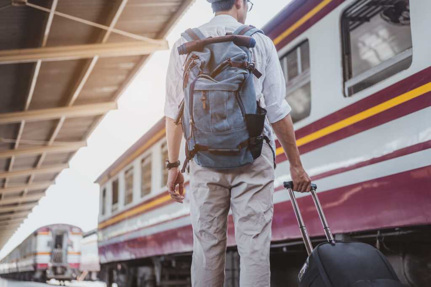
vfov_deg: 26.9
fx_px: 598
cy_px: 144
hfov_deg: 39.6
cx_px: 216
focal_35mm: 50
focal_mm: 50
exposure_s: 1/250
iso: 100
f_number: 1.8
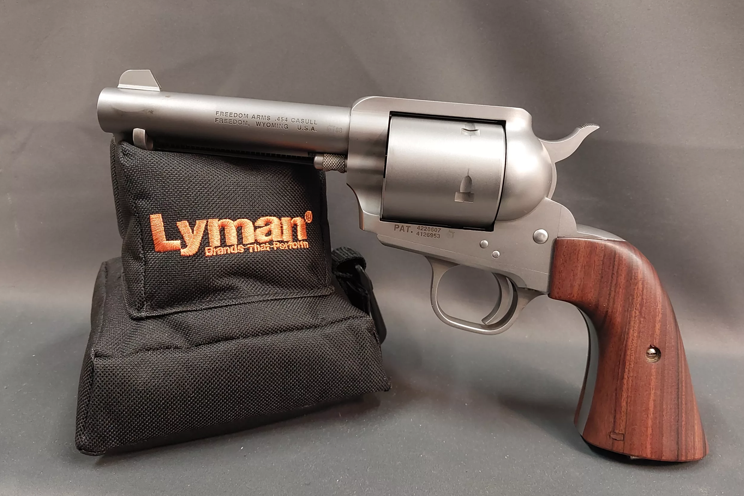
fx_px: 599
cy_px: 236
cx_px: 372
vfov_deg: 45.0
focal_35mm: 29
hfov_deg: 63.7
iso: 320
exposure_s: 1/25
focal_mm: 4
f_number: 1.8
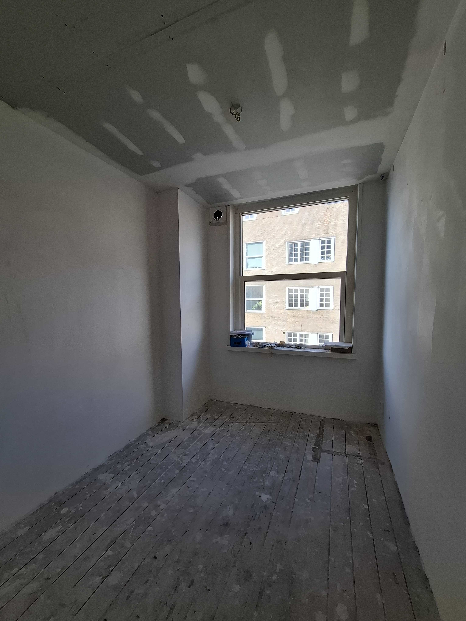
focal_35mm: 13
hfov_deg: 89.9
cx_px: 233
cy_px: 310
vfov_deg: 106.2
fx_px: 233
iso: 40
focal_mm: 1.74
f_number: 2.2
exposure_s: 1/214
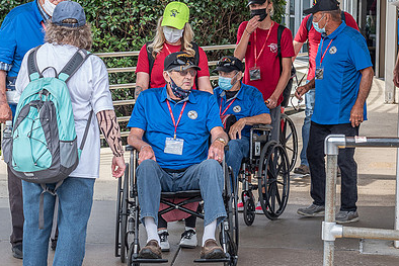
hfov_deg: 19.6
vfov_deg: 13.2
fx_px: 1153
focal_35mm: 104
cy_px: 95
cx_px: 190
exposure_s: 1/200
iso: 200
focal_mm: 50
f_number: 7.1
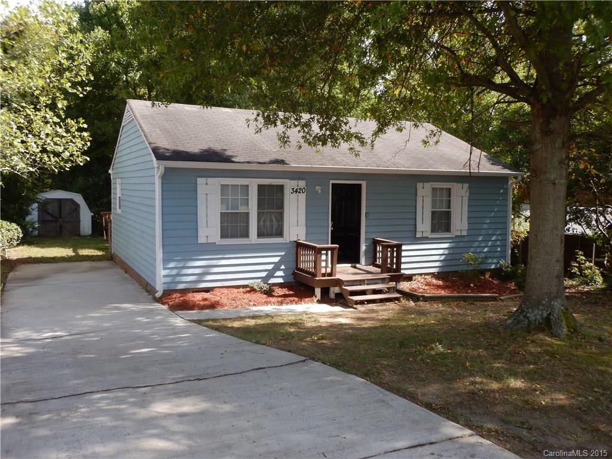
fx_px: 548
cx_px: 306
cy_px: 230
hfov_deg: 58.4
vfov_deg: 45.4
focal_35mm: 31
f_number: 4.2
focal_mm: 5.6
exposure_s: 1/200
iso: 125
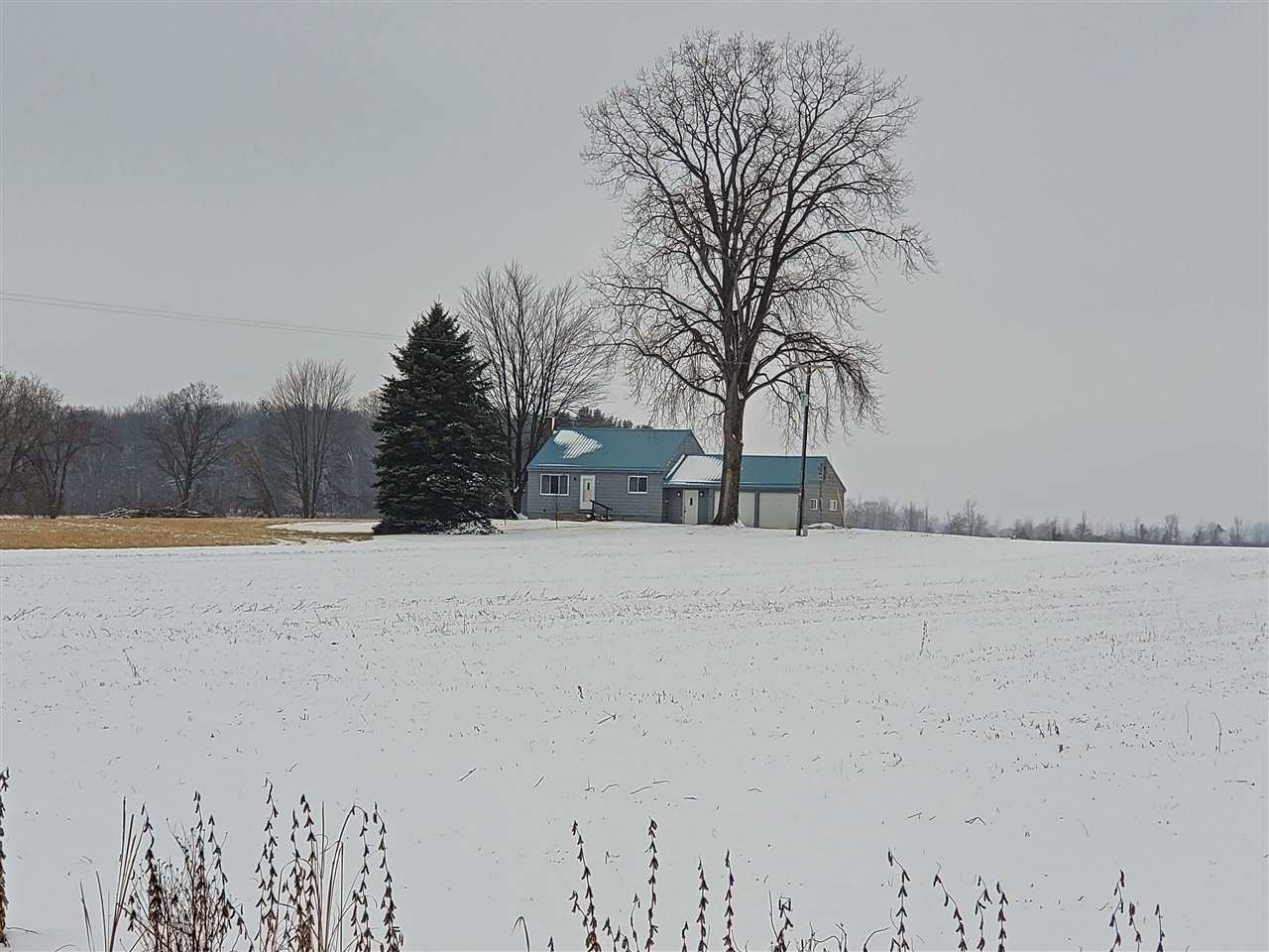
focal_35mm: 52
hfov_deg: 36.8
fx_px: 1906
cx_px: 634
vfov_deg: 28.0
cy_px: 476
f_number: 2.4
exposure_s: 1/914
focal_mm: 6
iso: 25
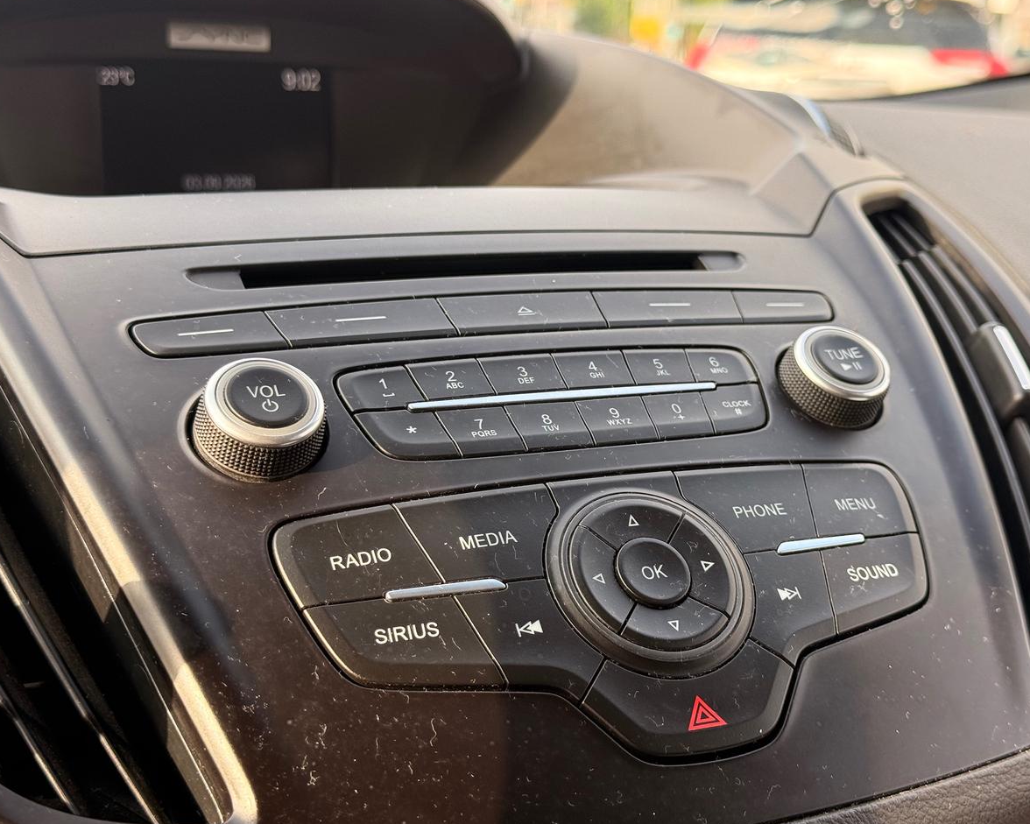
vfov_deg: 29.7
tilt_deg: -12.3
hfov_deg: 36.6
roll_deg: -3.3
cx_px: 550
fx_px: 1555
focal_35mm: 51
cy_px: 407
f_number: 1.78
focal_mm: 6.76
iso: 80
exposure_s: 1/356
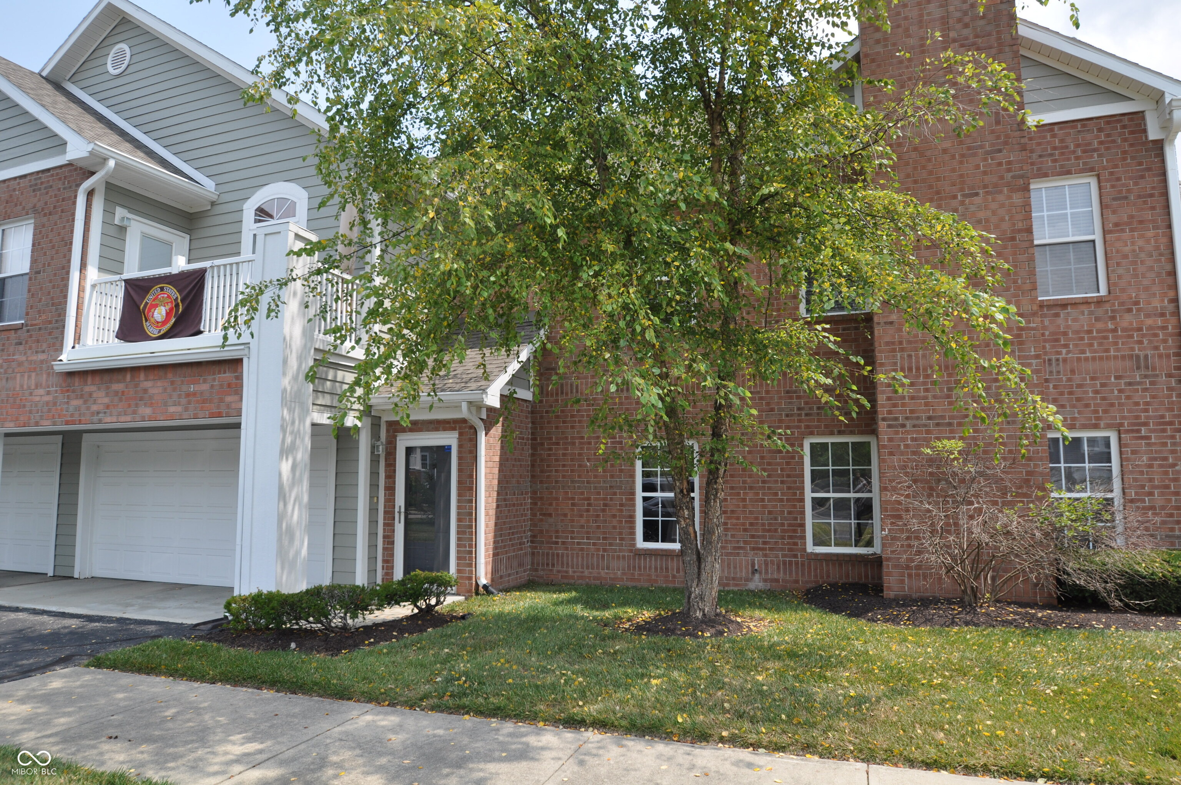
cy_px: 392
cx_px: 590
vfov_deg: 59.4
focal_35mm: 21
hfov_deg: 81.3
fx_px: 688
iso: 200
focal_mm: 14
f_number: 6.3
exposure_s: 1/160
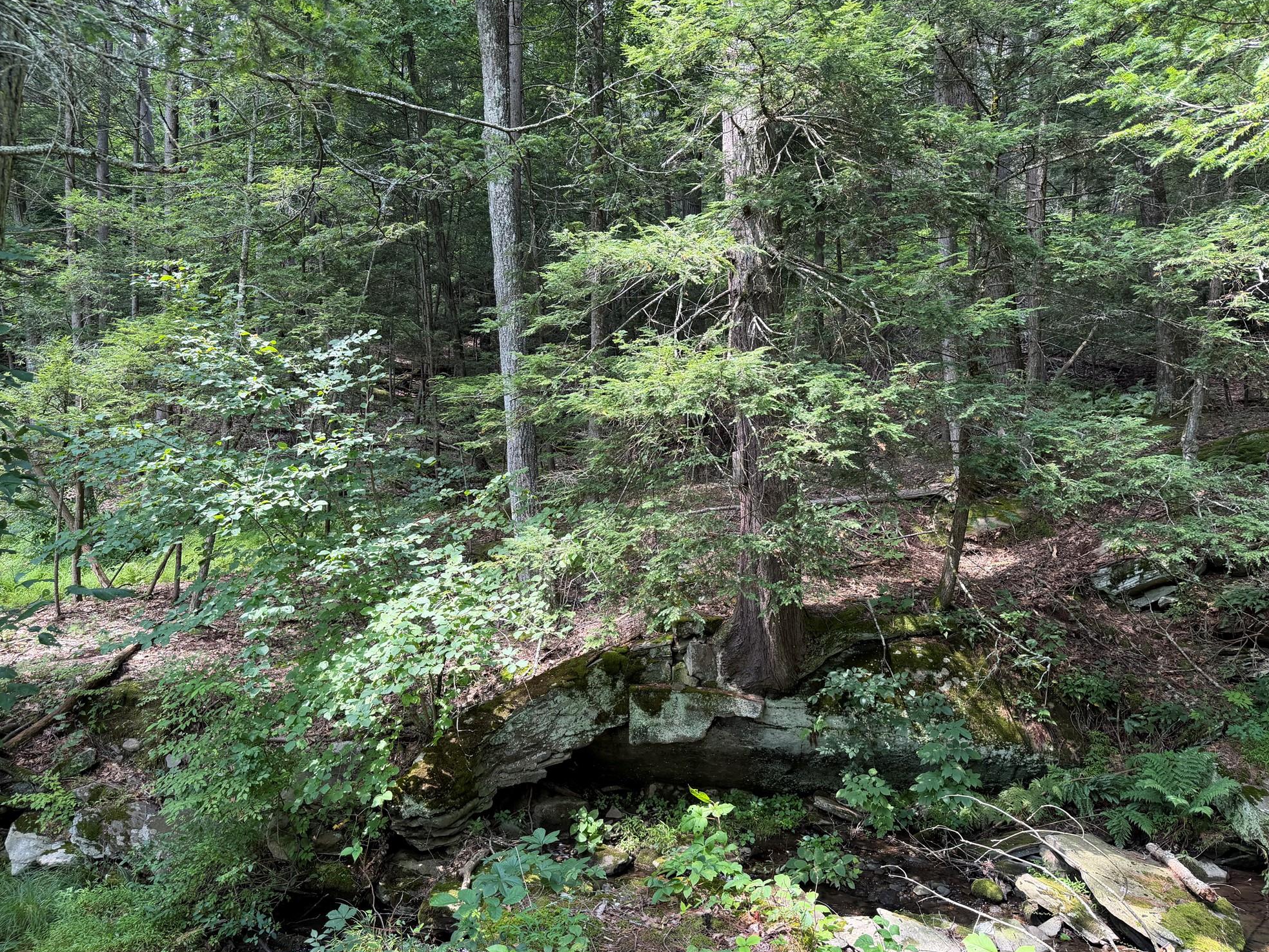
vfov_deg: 54.9
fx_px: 917
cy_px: 479
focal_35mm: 25
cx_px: 609
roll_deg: -1.6
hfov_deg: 69.4
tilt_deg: +2.6
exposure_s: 1/154
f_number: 1.78
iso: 64
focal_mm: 6.76
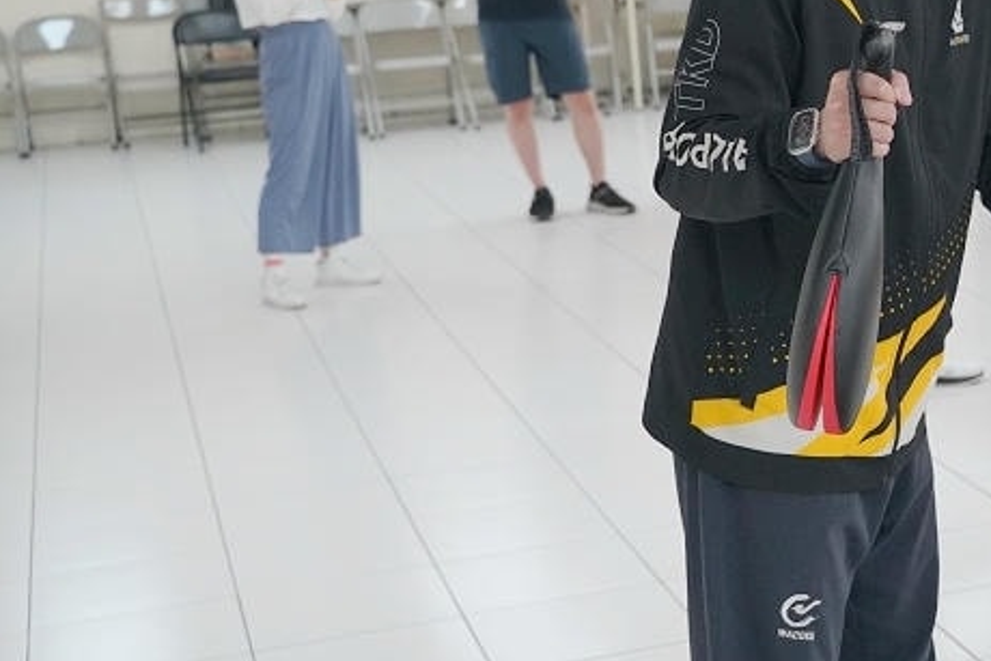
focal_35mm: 86
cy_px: 336
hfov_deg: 21.7
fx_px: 2368
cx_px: 1222
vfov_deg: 15.9
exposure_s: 1/160
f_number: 4
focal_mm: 33
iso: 2000
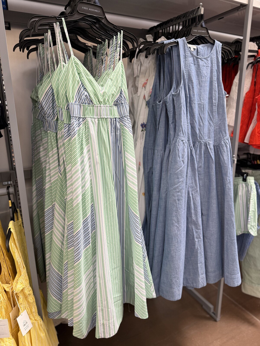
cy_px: 173
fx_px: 240
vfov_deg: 71.6
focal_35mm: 24
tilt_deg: -15.1
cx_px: 130
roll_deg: +1.1
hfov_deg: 56.8
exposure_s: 1/121
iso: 80
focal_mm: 6.76
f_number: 1.78
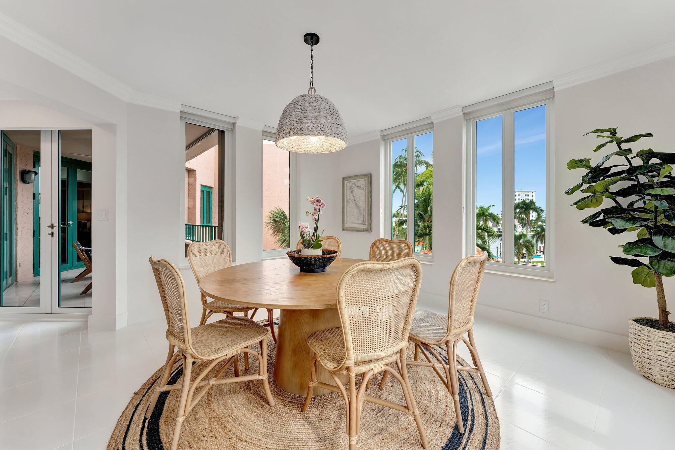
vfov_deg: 81.2
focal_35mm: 14
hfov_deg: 104.3
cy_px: 225
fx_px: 262
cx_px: 338
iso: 400
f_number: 9
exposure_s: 1/50
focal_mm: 14
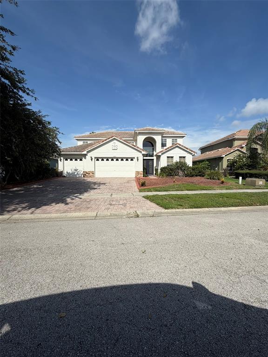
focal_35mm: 14
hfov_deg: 85.7
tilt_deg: -3.3
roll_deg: -0.4
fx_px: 145
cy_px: 178
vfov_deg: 102.1
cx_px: 134
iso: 20
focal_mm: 2.22
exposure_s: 1/1285
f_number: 2.2
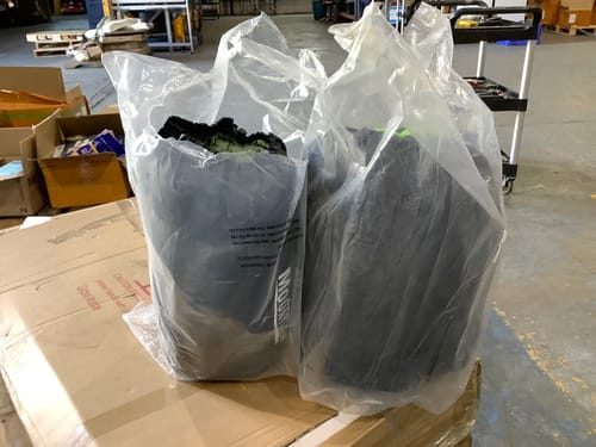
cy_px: 224
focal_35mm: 31
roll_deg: +3.8
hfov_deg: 58.4
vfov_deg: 45.4
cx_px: 298
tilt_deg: -23.3
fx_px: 534
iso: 160
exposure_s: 1/50
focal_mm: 3.3
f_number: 2.4
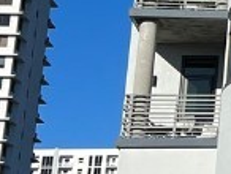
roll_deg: +3.4
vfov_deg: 8.1
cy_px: -47
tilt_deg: +17.6
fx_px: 1217
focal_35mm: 182
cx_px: 726
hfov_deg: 8.7
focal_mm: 5.7
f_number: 1.5
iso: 50
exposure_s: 1/9434
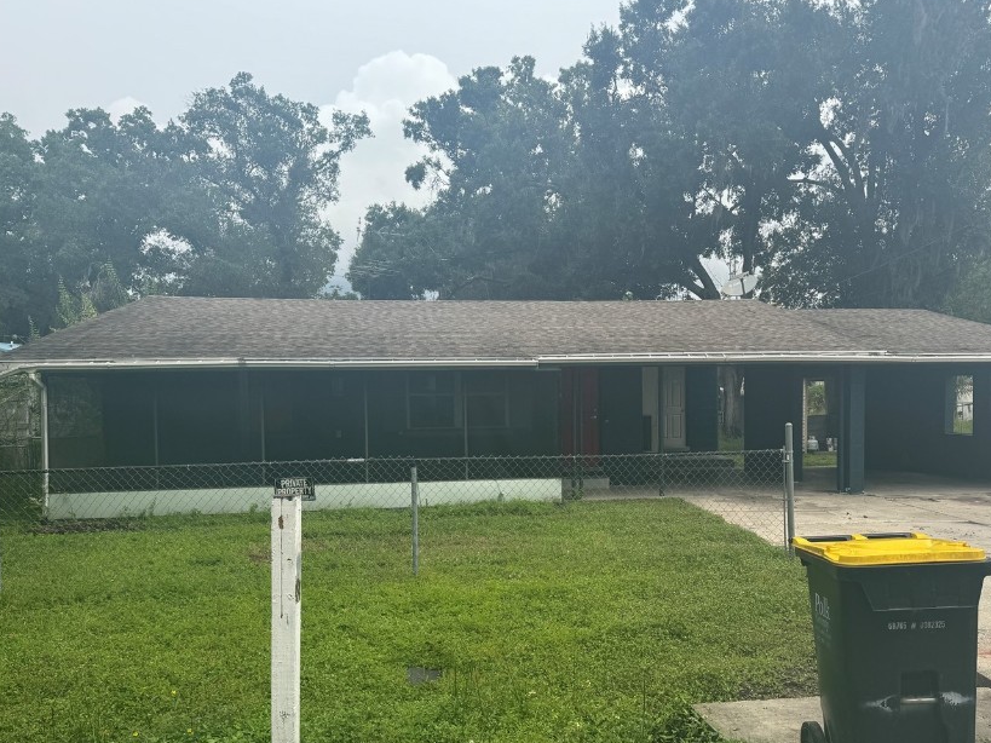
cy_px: 439
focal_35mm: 30
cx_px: 552
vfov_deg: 46.6
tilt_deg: -3.9
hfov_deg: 59.8
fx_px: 859
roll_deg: +0.4
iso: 80
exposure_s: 1/2174
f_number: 1.78
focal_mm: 6.76
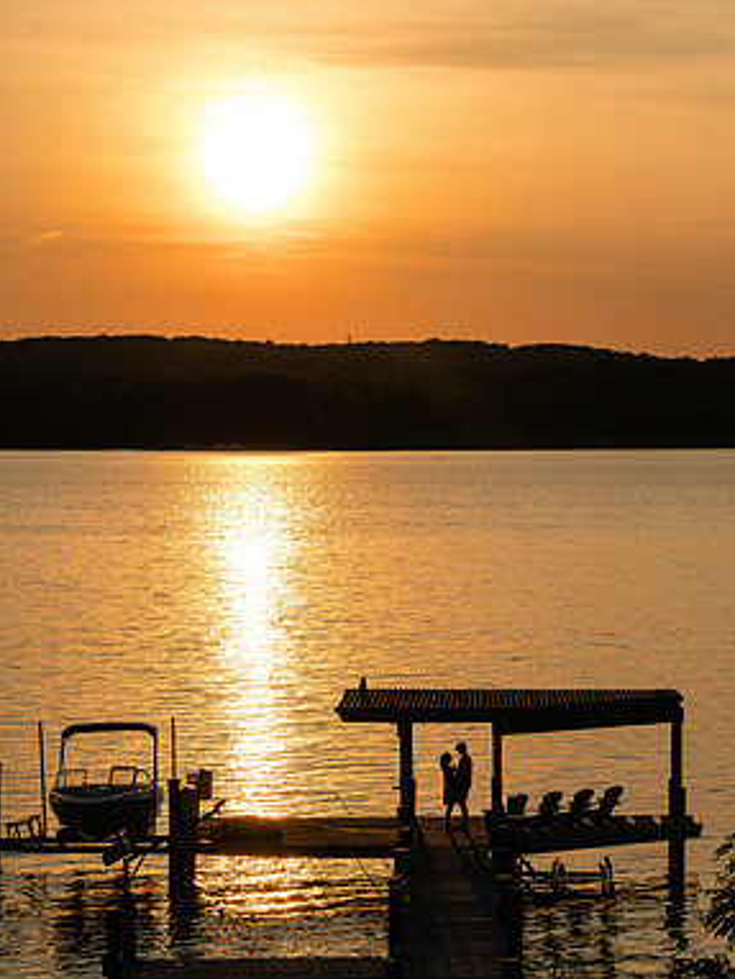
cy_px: 488
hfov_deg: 11.9
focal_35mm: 124
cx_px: 661
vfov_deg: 15.9
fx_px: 3507
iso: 1000
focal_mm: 85
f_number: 13
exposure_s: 1/2500
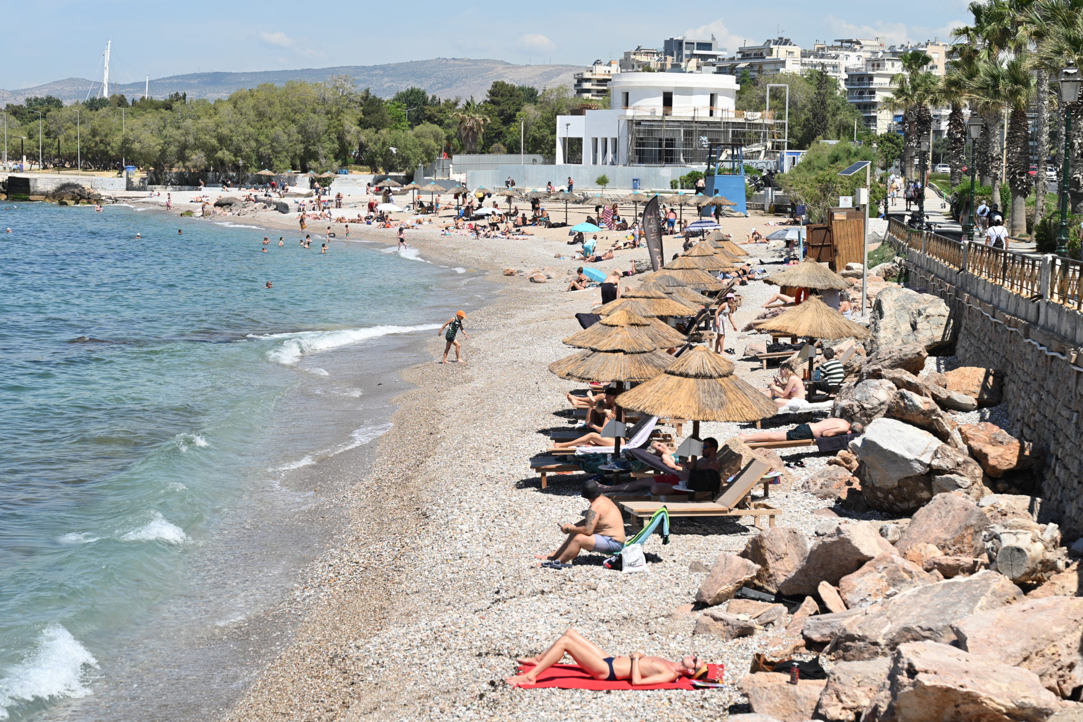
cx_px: 542
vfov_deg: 17.7
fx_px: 2316
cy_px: 361
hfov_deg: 26.3
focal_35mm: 77
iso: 100
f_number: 5.6
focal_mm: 77
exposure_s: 1/800
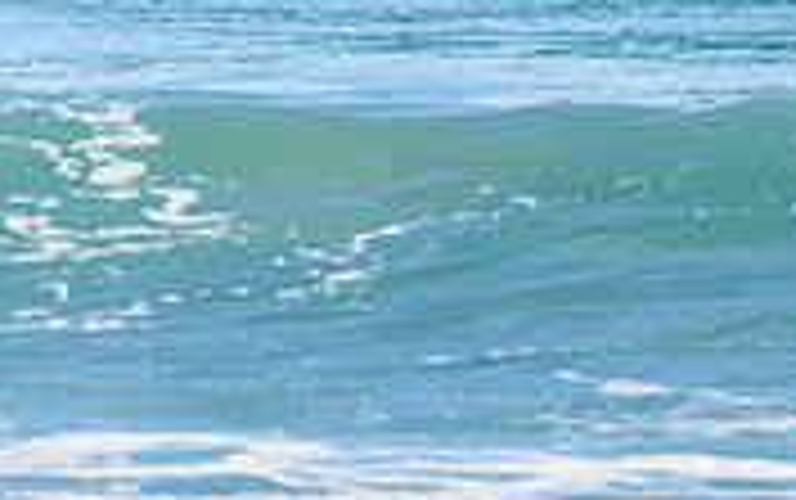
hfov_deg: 1.0
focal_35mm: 2048
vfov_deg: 0.6
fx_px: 44471
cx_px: 948
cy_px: -368
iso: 360
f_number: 5.6
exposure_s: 1/2000
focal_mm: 500
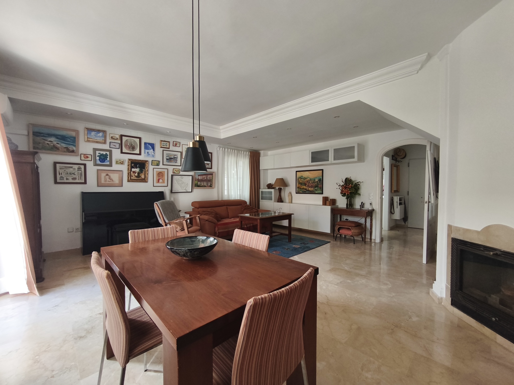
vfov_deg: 81.7
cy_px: 192
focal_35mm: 15
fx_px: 223
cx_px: 257
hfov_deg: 98.2
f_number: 2.2
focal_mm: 1.91
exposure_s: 1/50
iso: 80
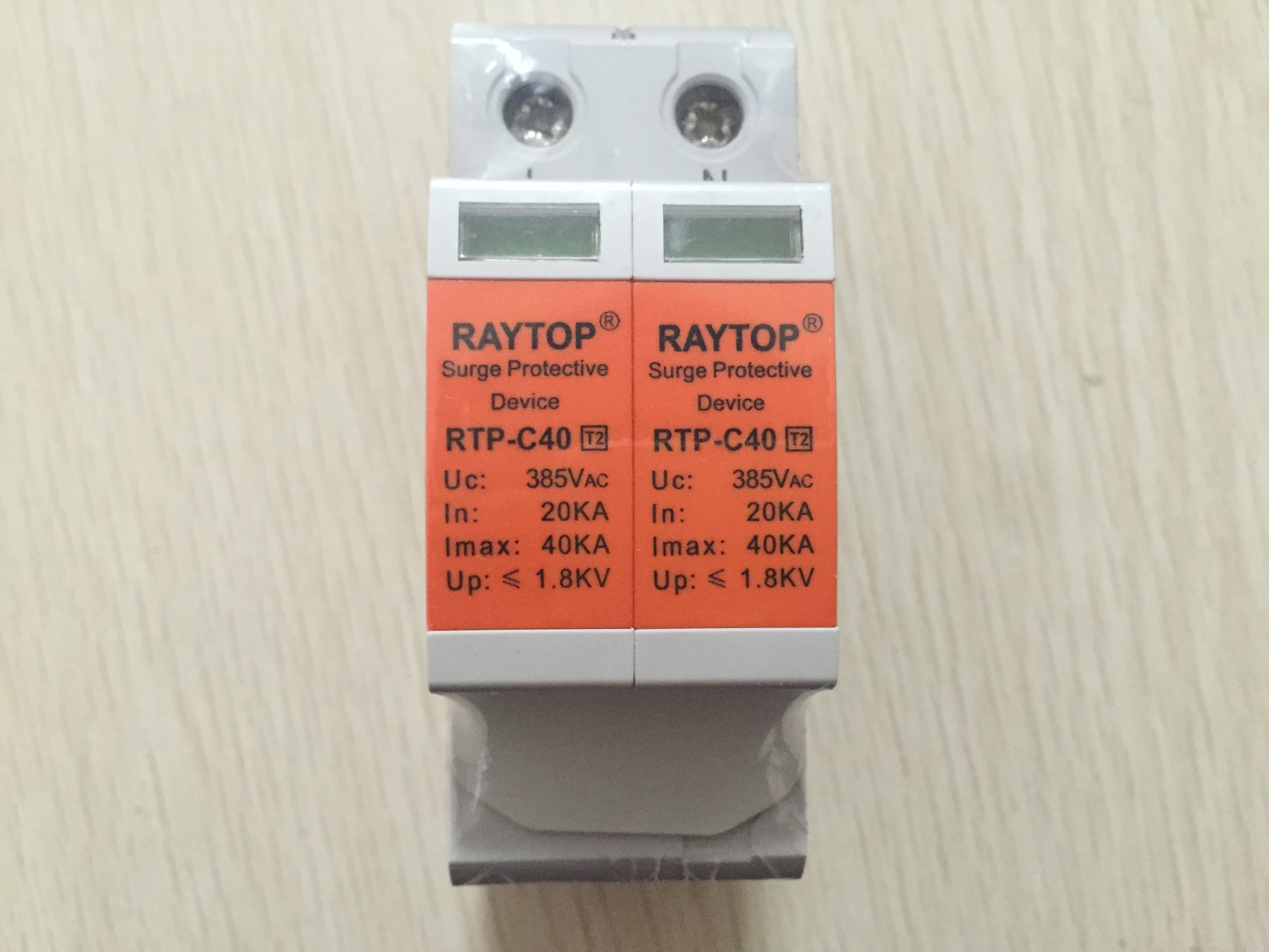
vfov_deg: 48.2
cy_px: 476
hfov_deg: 61.7
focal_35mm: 29
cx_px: 634
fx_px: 1063
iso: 320
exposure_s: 1/15
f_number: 2.2
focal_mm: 4.15
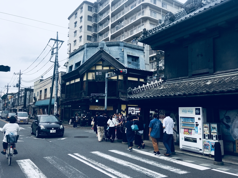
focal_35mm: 29
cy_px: 89
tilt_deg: +7.7
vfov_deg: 48.2
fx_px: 199
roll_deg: -2.5
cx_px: 119
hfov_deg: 61.7
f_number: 2.2
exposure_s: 1/371
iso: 25
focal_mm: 4.15
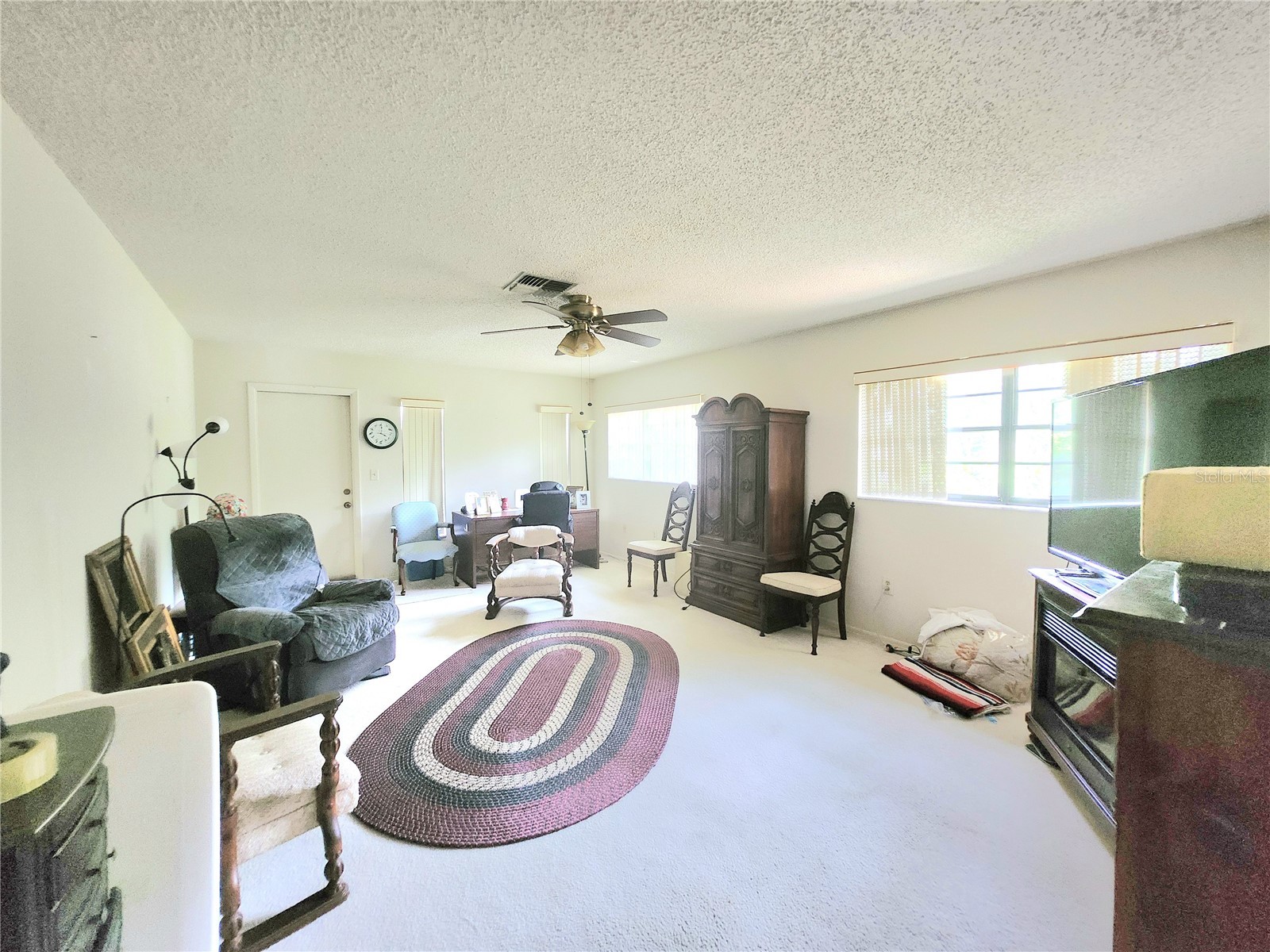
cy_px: 476
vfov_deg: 89.9
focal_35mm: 13
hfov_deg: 106.2
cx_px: 635
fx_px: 477
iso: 400
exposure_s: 1/30
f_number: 2.2
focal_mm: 1.74
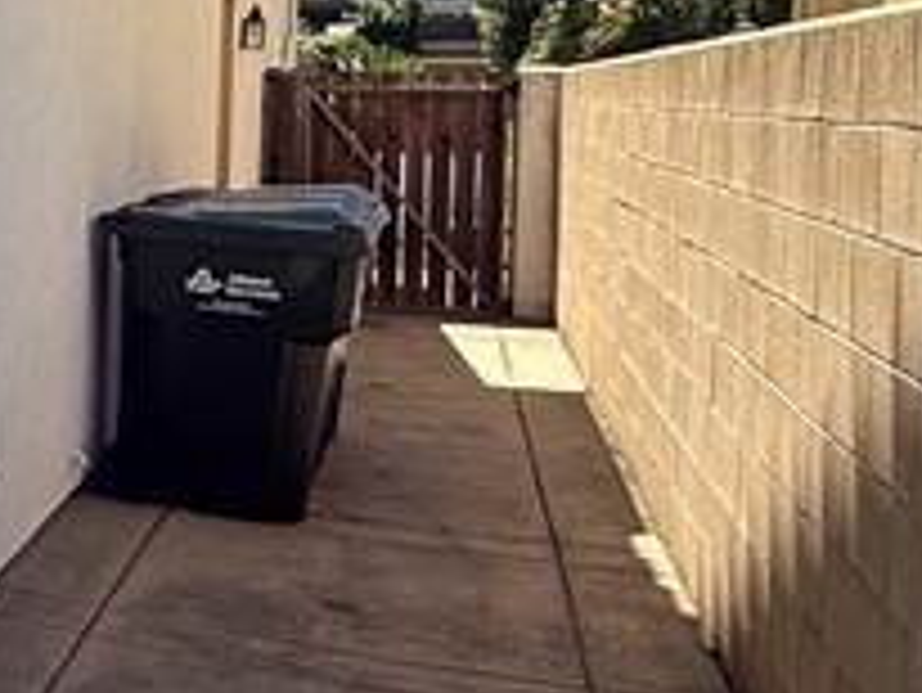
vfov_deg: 20.8
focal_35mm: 70
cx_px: -819
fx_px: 1866
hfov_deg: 19.3
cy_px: 162
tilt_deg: -1.7
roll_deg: -0.2
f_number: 2.2
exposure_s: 1/830
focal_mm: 2.22
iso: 50
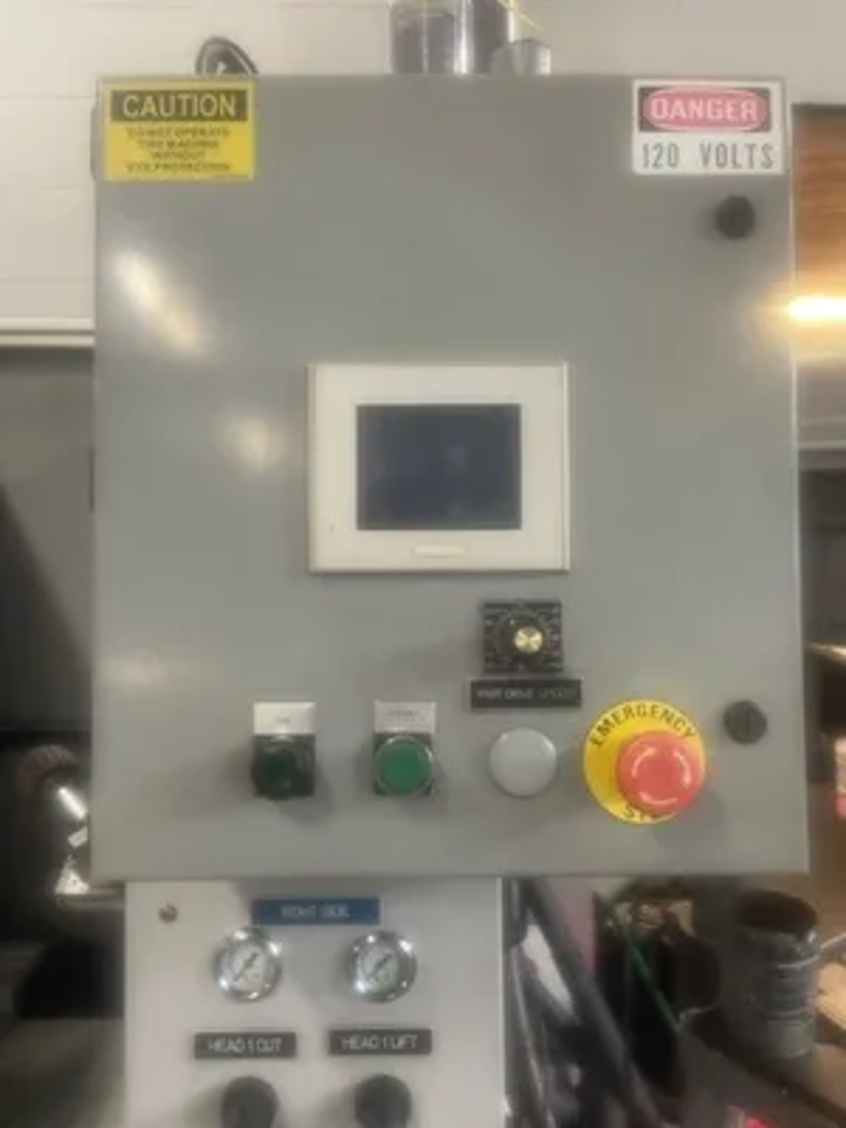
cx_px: 423
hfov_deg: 53.1
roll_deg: +0.2
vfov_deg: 67.3
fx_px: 847
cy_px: 564
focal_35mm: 26
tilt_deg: -3.4
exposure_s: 1/60
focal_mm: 5.1
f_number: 1.6
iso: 250
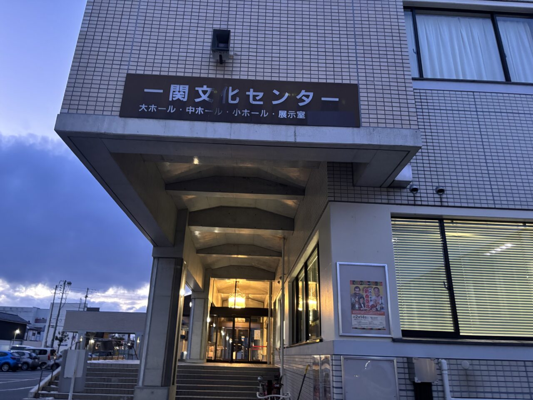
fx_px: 400
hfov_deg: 67.3
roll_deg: -0.6
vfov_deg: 53.1
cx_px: 266
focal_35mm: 26
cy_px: 200
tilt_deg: +24.1
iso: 640
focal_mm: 5.96
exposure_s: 1/40
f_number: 1.6
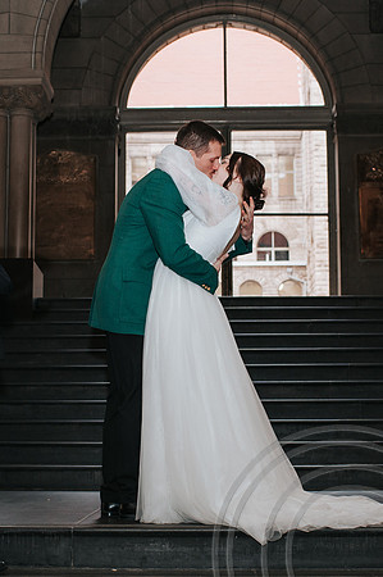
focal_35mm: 63
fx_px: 1010
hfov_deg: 21.5
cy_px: 344
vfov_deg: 31.8
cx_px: 170
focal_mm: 35
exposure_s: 1/200
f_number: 3.2
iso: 800
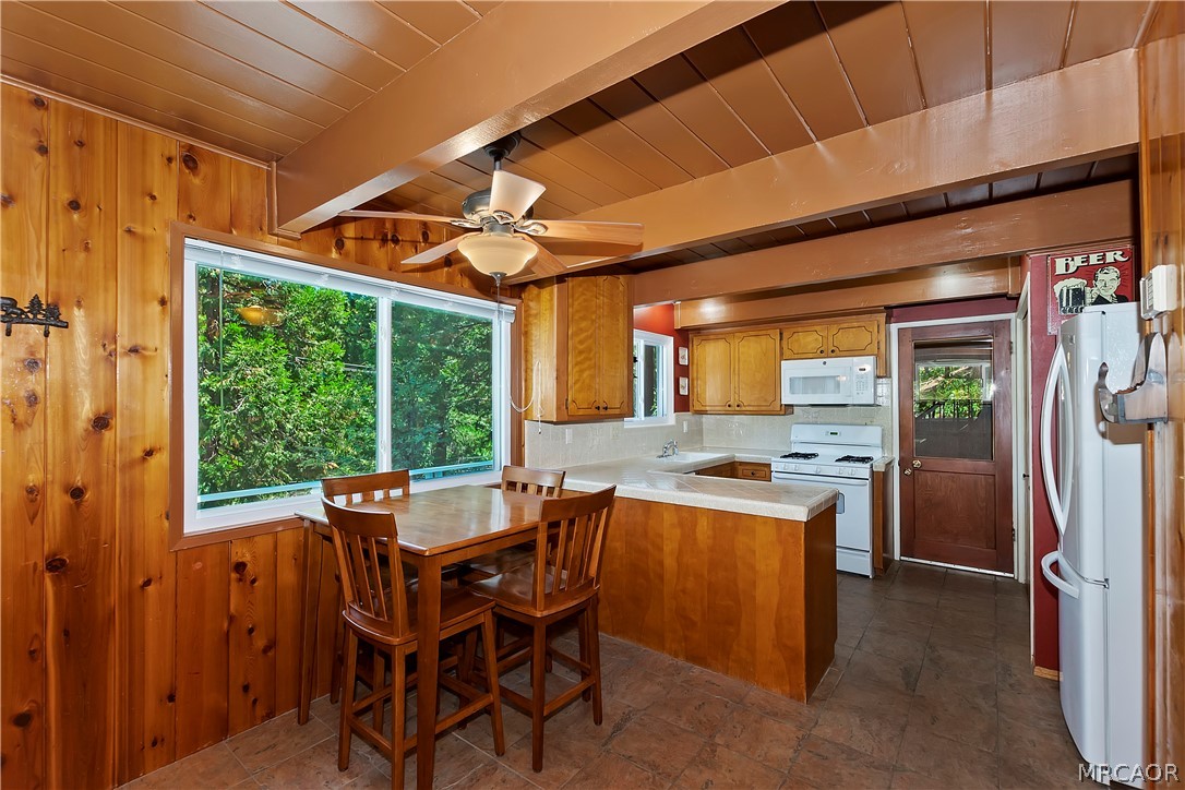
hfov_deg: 100.4
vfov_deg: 77.3
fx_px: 494
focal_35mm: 15
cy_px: 395
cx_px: 592
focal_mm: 10
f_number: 8
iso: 400
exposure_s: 1/30
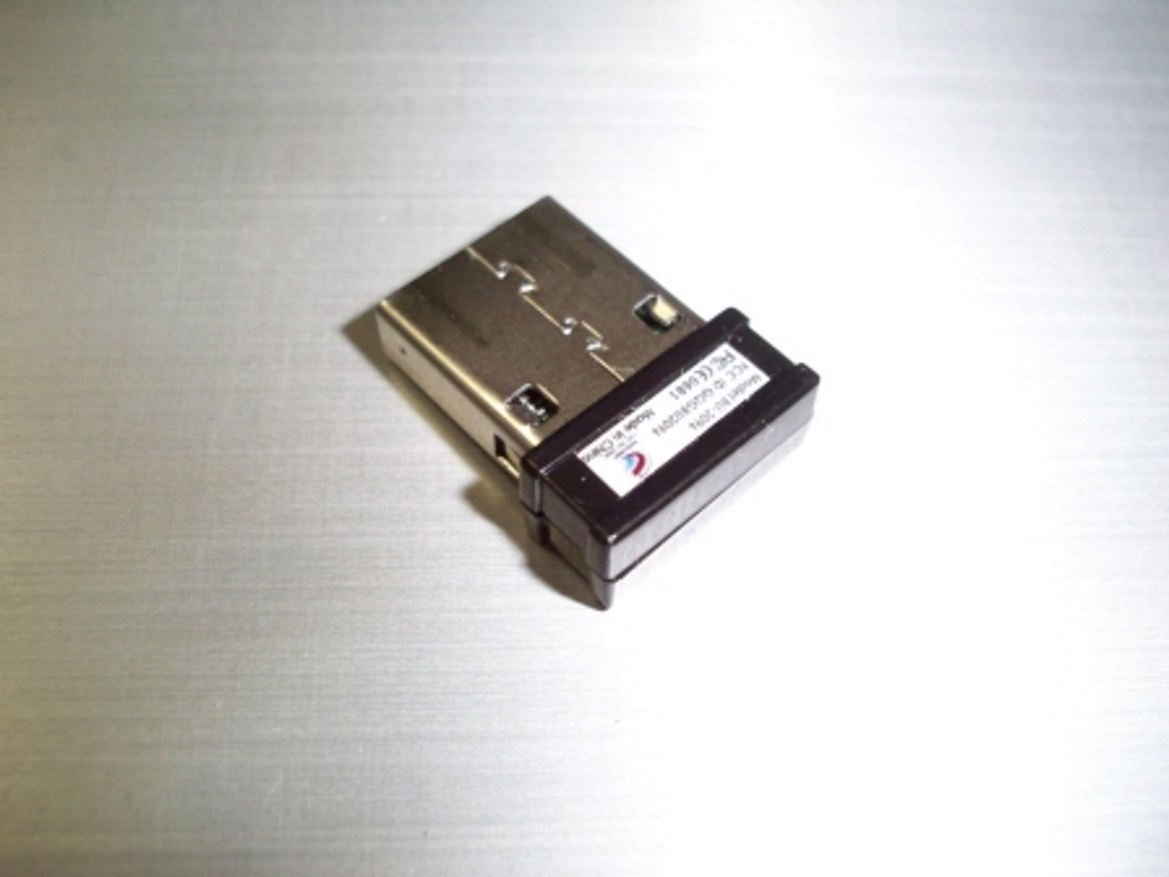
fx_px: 1250
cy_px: 438
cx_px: 584
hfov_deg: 50.1
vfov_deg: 38.7
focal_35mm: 37
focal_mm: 7.9
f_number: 3.4
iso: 200
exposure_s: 1/30
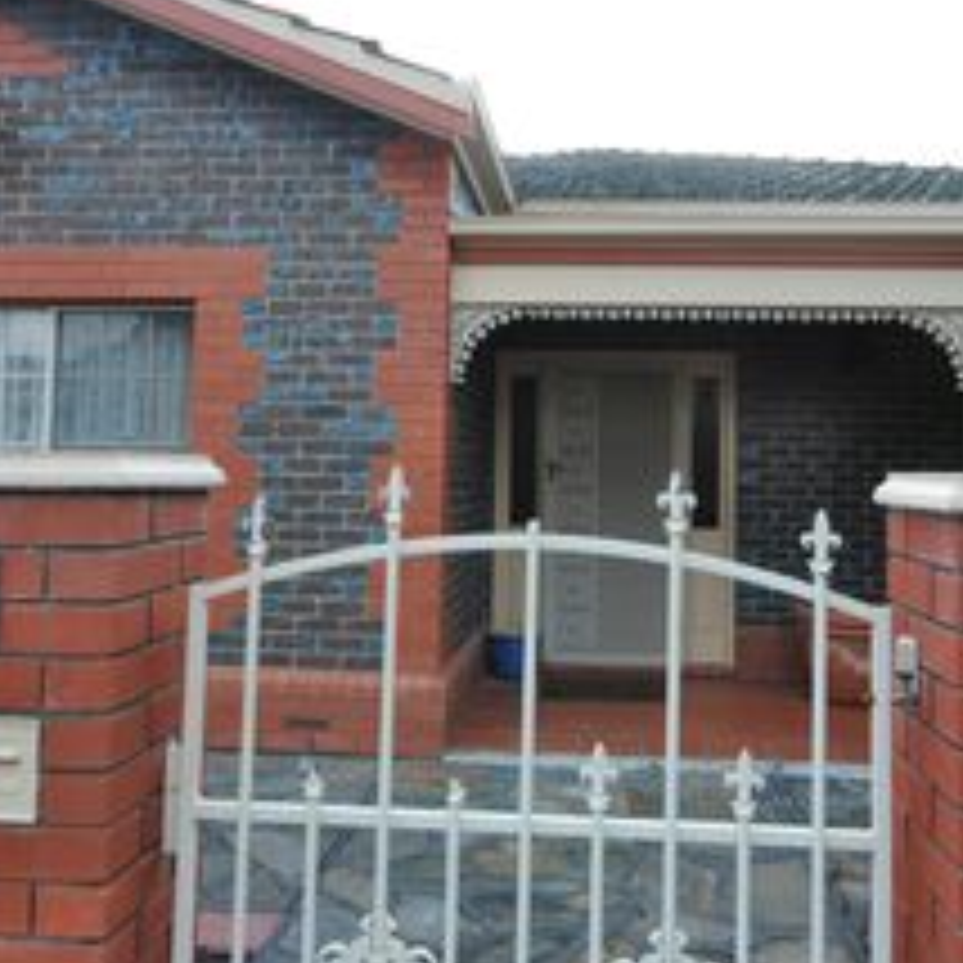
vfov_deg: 57.1
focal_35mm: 28
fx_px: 881
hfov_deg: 57.1
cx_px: 544
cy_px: 416
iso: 110
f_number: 5.6
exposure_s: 1/125
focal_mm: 10
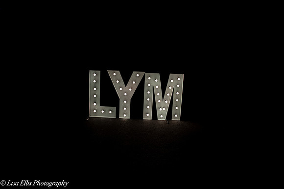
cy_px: 94
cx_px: 142
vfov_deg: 46.4
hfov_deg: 65.5
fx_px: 221
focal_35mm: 28
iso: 800
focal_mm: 24
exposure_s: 1/320
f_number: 4.5
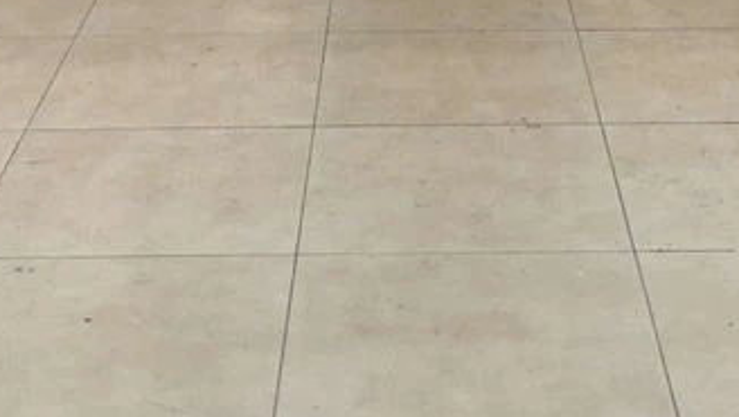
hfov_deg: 21.9
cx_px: 453
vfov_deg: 11.5
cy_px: -347
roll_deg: -0.9
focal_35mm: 97
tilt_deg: -4.2
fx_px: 1902
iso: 32
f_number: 2.2
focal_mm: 4.15
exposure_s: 1/50
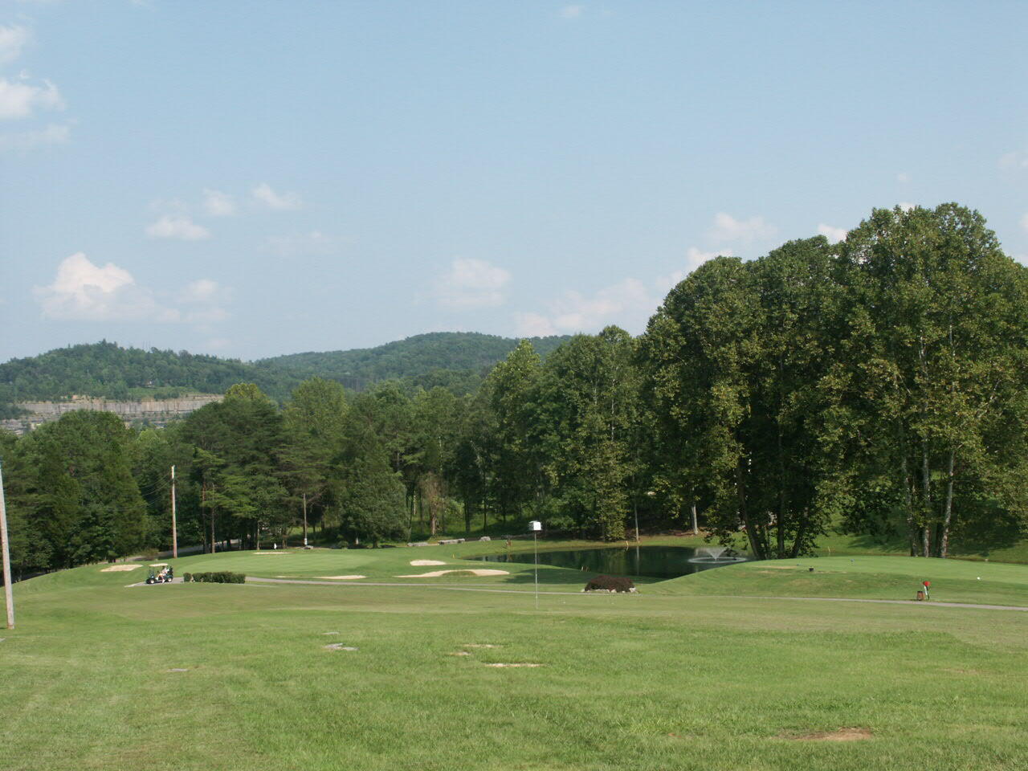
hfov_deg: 36.8
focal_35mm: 52
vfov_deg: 28.0
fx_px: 1544
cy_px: 386
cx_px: 514
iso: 100
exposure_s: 1/350
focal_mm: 13.45
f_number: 8
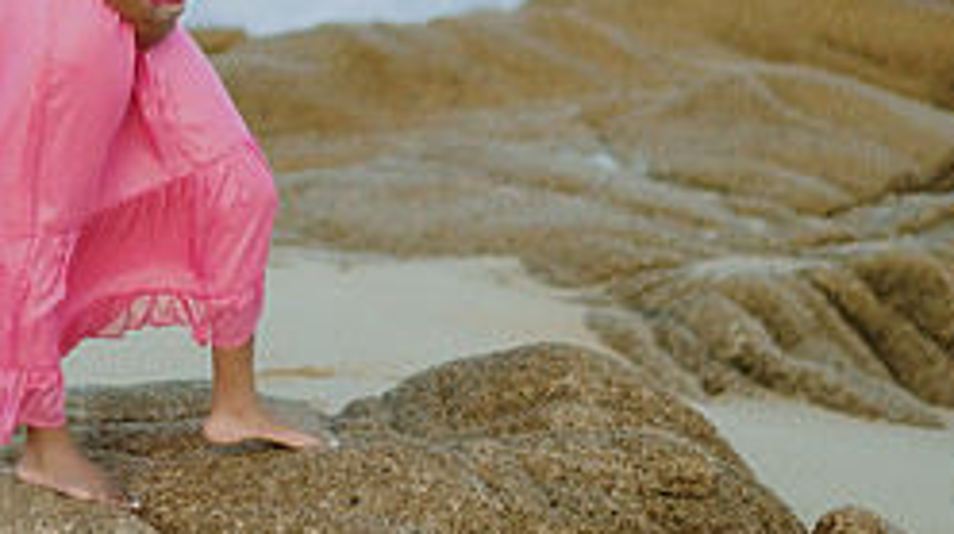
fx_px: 3640
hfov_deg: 14.7
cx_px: 42
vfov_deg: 8.3
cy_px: -156
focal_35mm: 144
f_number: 1.4
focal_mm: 58
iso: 100
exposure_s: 1/1600
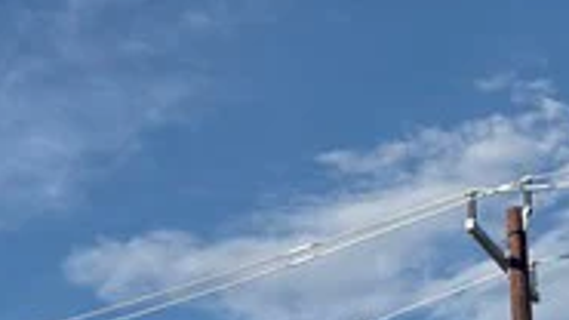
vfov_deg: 7.5
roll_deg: +4.1
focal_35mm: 145
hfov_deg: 14.6
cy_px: 920
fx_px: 2187
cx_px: 560
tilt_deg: +1.9
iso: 80
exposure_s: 1/4673
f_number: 1.78
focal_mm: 6.76
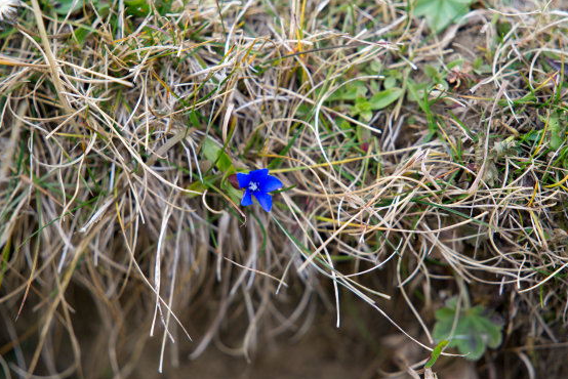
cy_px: 192
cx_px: 274
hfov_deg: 9.3
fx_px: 3489
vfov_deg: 6.2
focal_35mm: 221
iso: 250
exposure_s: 1/250
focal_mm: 200
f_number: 4
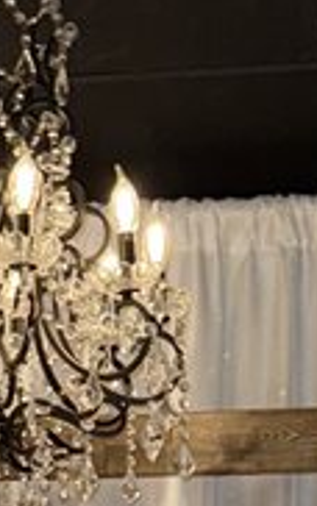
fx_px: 2319
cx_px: 50
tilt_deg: -6.5
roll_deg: -1.1
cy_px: 1173
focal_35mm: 168
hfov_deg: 7.8
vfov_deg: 10.8
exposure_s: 1/15
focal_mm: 6.76
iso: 125
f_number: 1.78
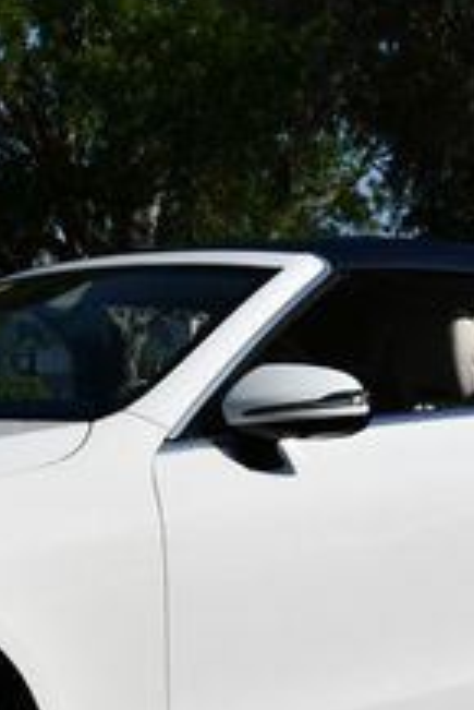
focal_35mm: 118
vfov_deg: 17.3
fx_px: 2327
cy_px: 448
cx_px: 13
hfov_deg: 11.5
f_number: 10
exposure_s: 1/400
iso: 100
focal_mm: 20
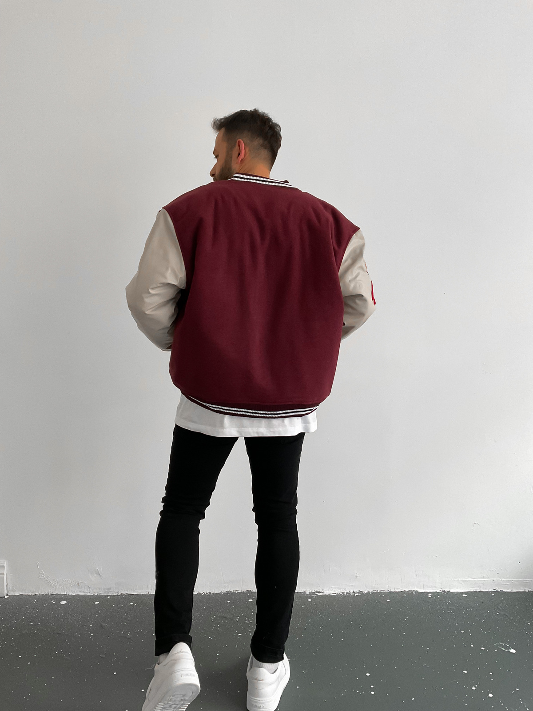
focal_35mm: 29
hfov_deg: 48.2
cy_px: 356
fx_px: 595
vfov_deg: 61.7
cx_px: 266
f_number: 1.8
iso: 100
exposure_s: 1/60
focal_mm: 3
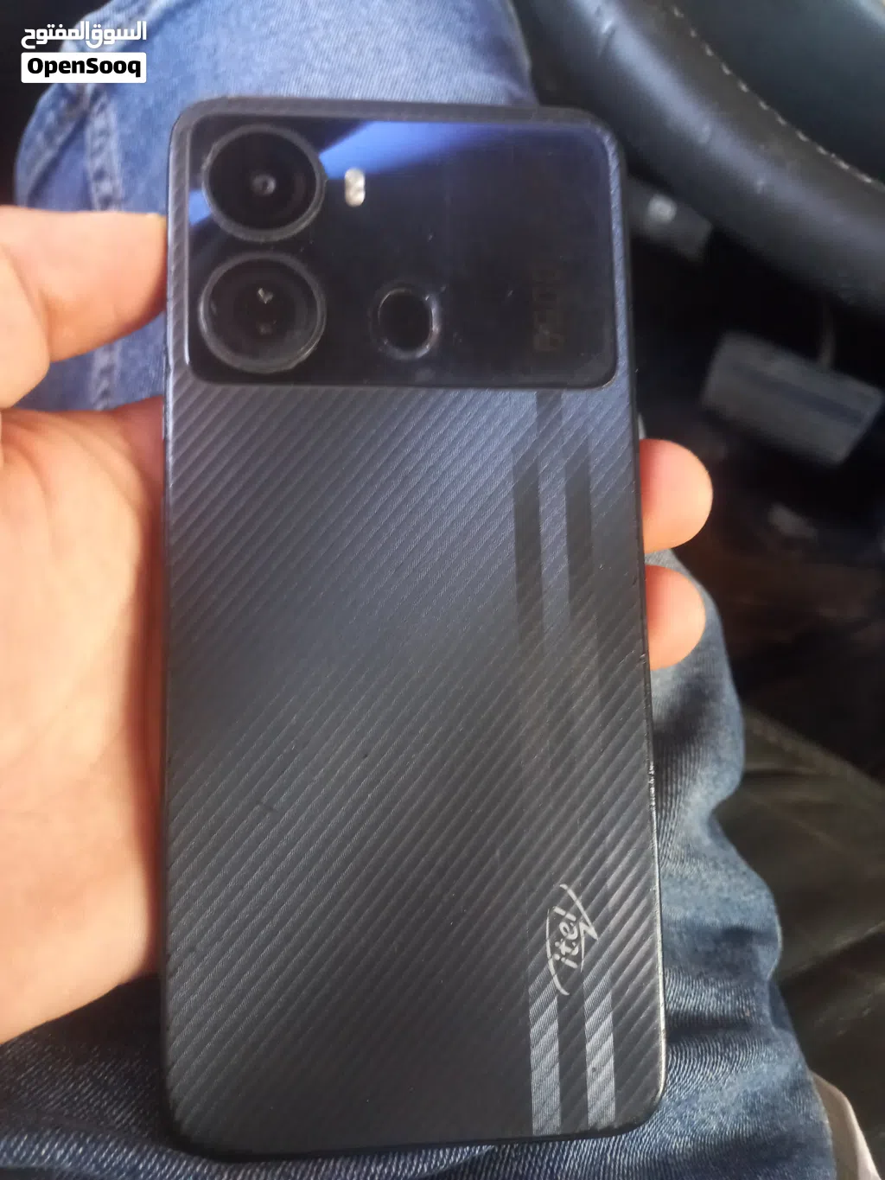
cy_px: 590
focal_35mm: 25
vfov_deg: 69.4
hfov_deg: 54.9
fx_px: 852
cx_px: 442
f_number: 2
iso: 500
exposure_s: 1/20
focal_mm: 4.6
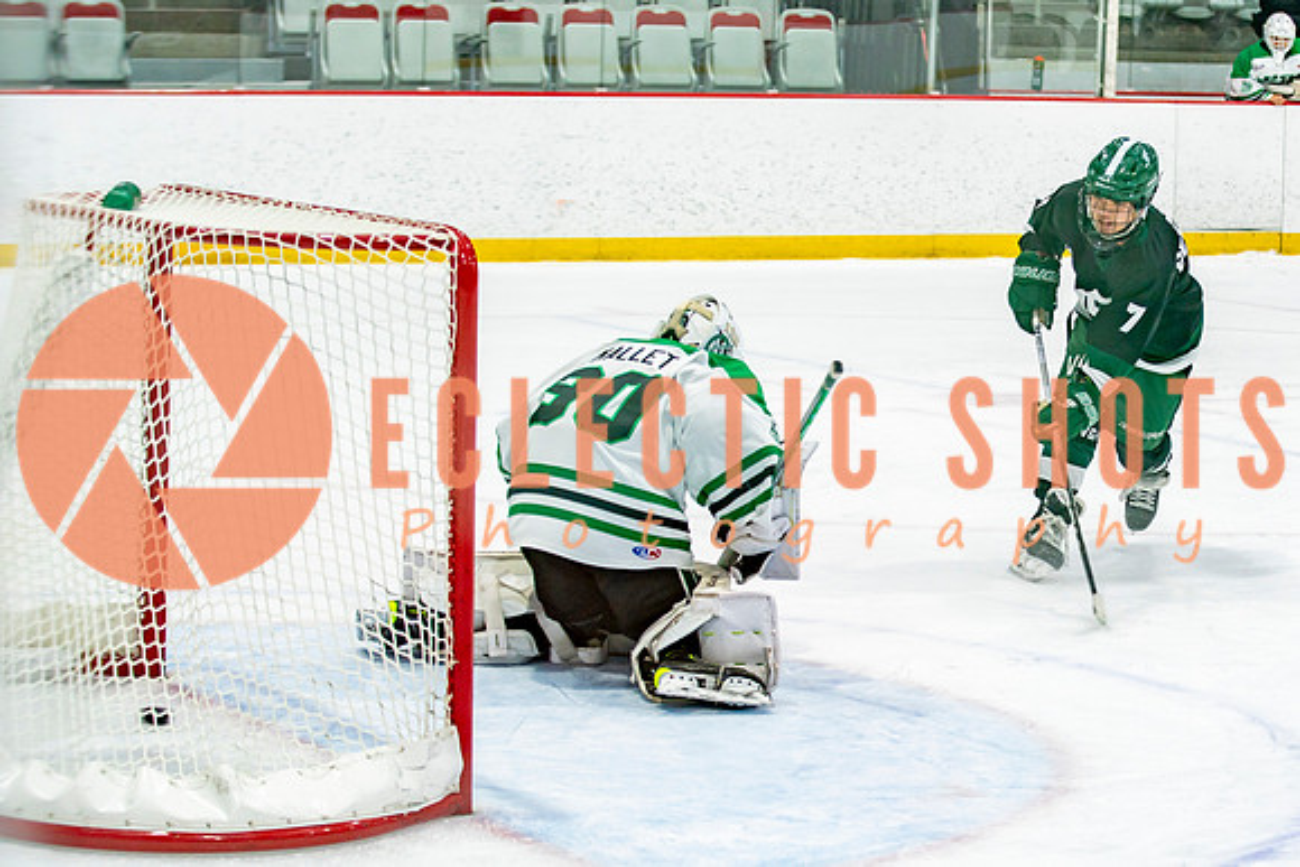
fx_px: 4092
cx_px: 950
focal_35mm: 113
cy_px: 375
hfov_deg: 18.0
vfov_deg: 12.1
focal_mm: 70
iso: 500
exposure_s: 1/640
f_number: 3.2
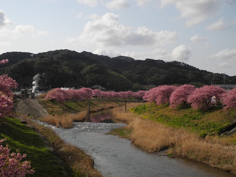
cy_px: 88
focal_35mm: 50
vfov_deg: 29.1
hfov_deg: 38.2
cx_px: 118
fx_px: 341
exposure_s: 1/1825
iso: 100
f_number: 3.5
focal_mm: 10.7
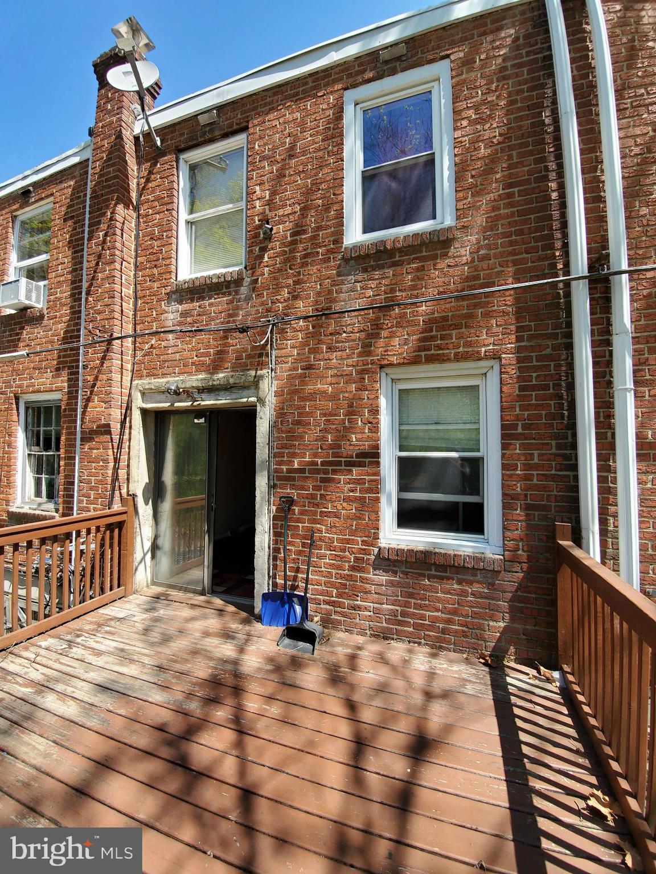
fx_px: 328
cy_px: 437
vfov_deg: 106.2
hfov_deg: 89.9
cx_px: 328
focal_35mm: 13
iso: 50
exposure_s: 1/277
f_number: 2.2
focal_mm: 1.8
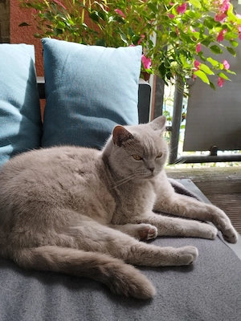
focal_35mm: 24
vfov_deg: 71.6
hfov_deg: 56.8
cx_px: 120
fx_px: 223
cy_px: 160
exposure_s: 1/50
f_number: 1.89
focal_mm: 5.89
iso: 70
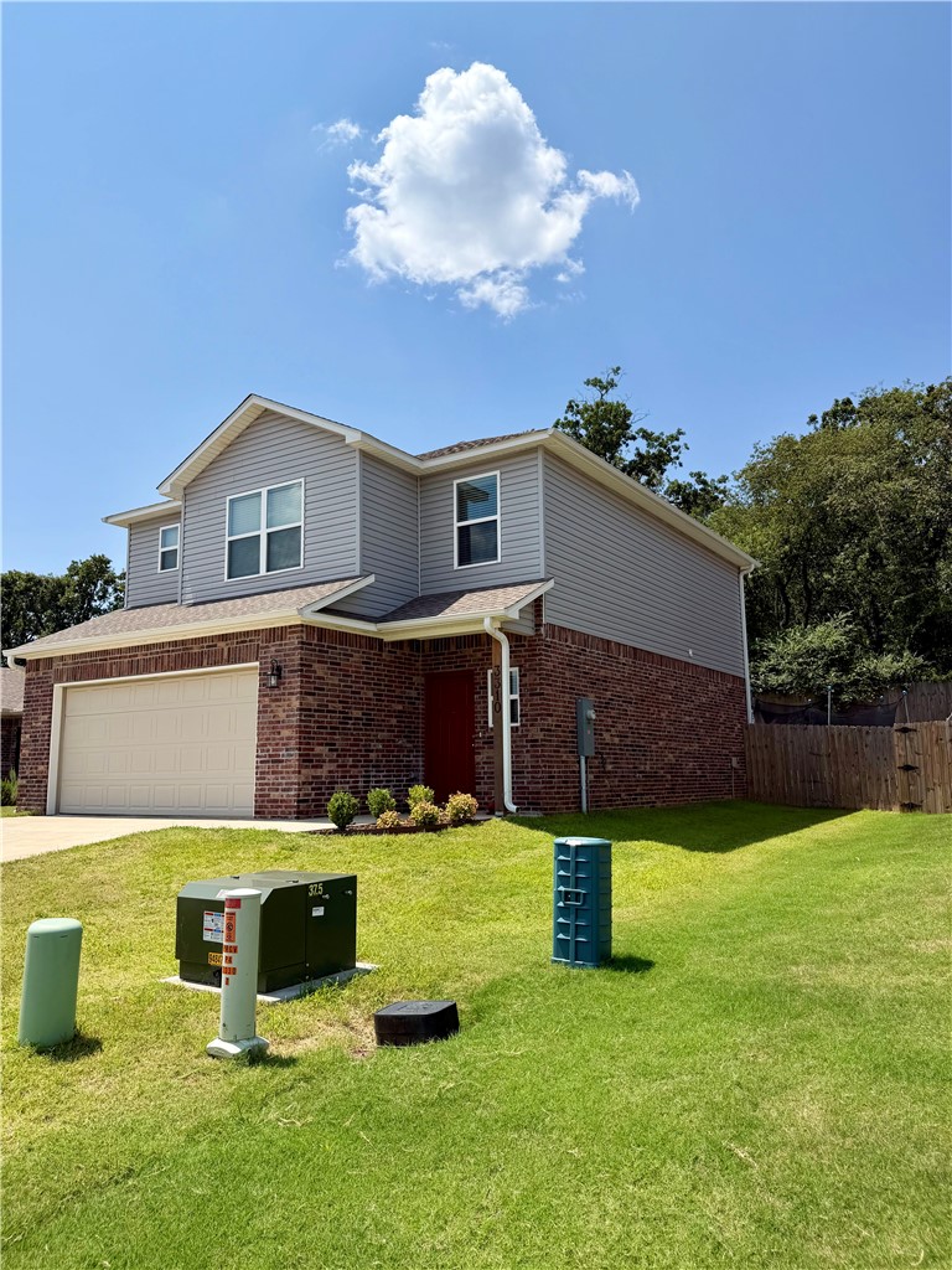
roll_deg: +0.6
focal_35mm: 24
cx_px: 476
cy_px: 635
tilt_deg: +8.0
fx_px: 880
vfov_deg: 71.6
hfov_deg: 56.8
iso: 80
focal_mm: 6.76
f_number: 1.78
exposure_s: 1/5319
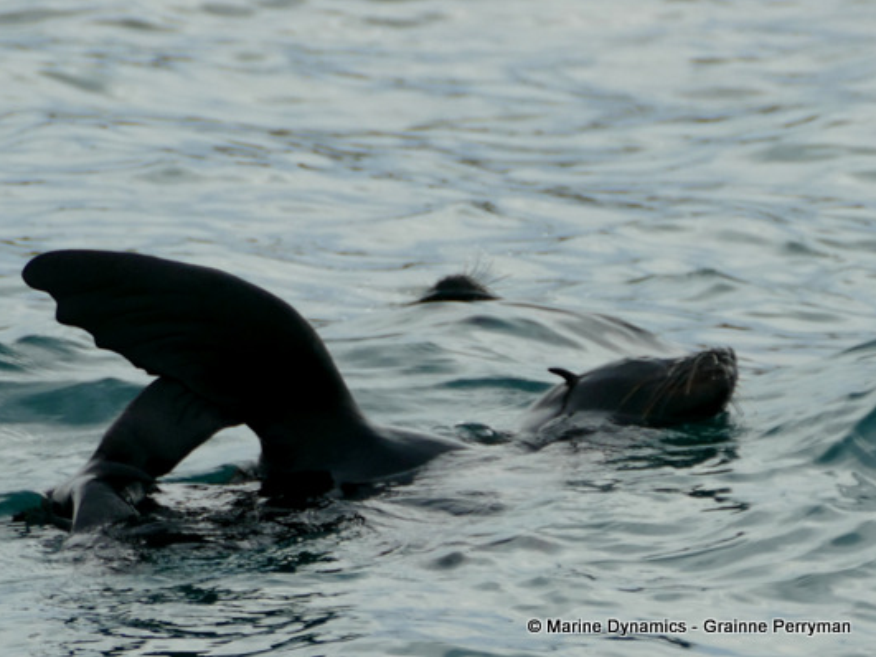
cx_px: 383
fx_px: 9513
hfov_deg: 5.3
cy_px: 328
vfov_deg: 4.0
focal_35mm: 376
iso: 125
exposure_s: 1/400
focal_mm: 126.36
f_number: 4
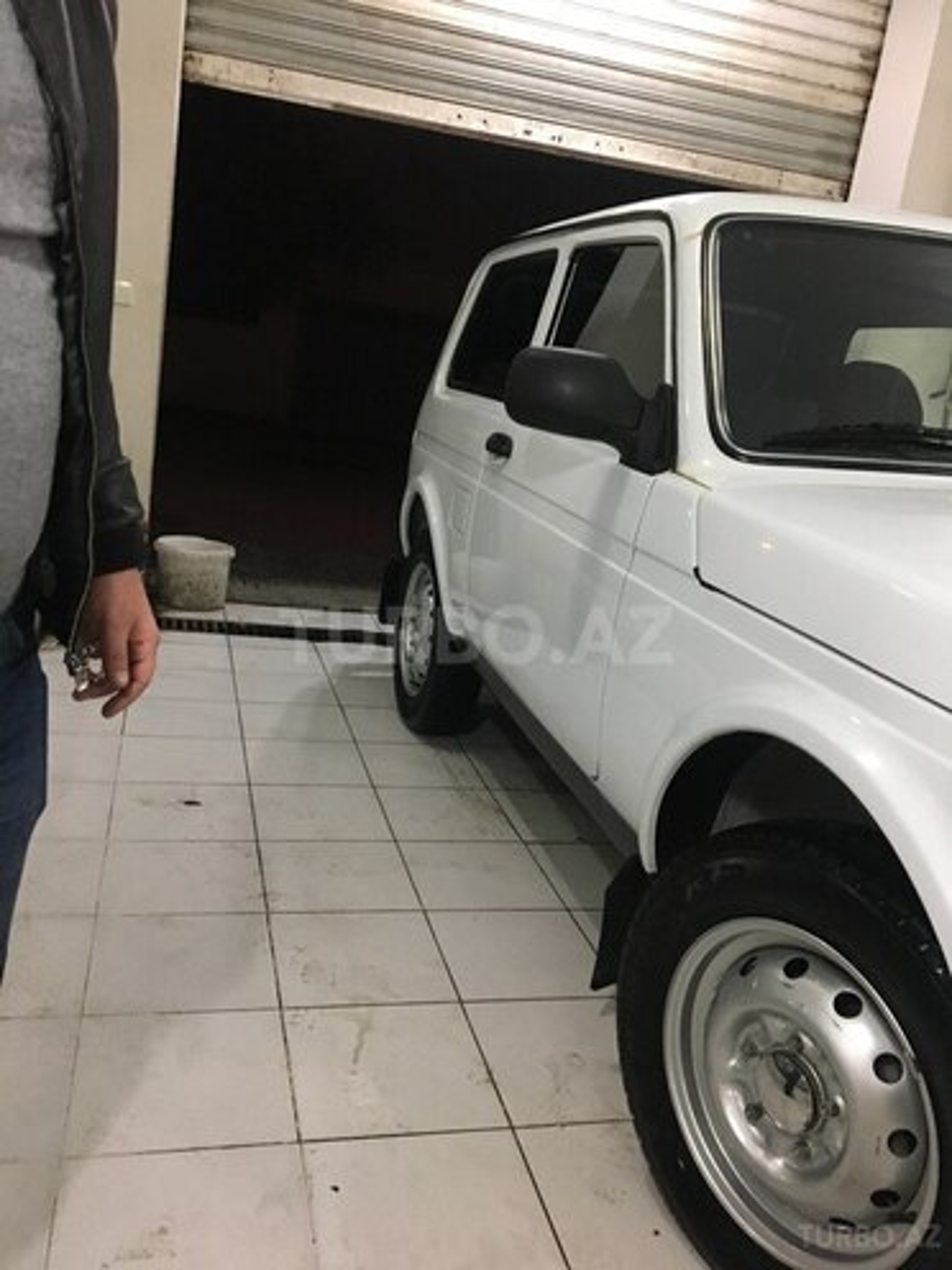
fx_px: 1063
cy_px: 635
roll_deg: -8.4
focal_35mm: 29
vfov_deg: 61.7
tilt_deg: -15.3
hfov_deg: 48.2
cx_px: 476
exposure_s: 1/20
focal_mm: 4.15
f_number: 2.2
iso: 200
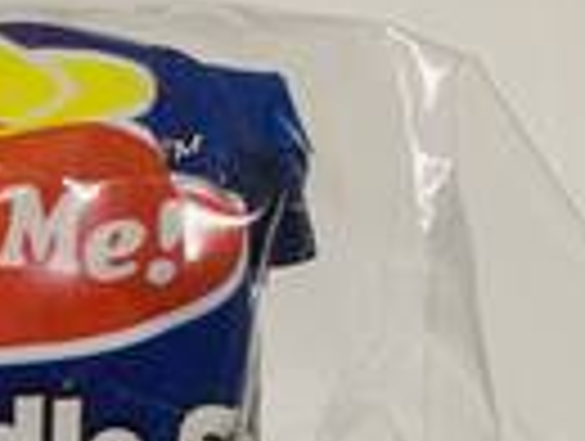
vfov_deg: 11.9
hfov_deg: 13.5
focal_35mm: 117
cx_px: -706
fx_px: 1981
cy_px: 747
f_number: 1.8
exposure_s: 1/60
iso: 125
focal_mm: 4.25
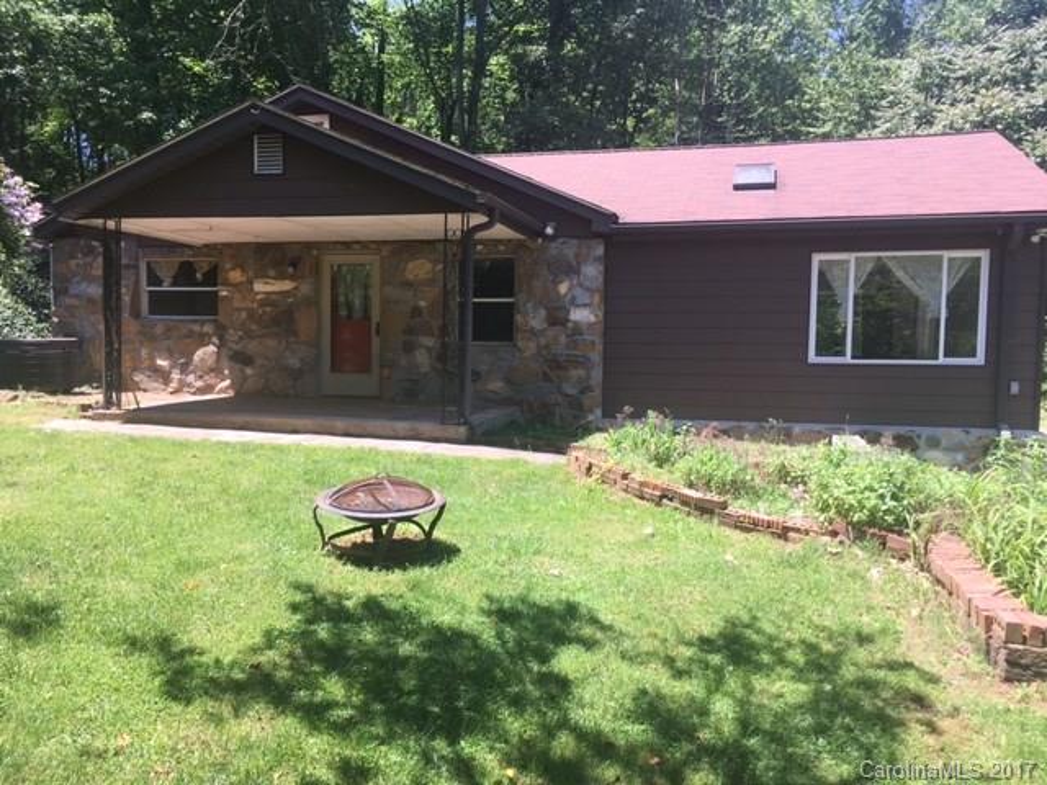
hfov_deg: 61.7
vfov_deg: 48.2
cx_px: 524
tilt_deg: -2.9
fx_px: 877
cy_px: 392
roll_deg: -0.7
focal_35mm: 29
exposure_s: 1/390
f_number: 2.2
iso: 25
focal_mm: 4.15
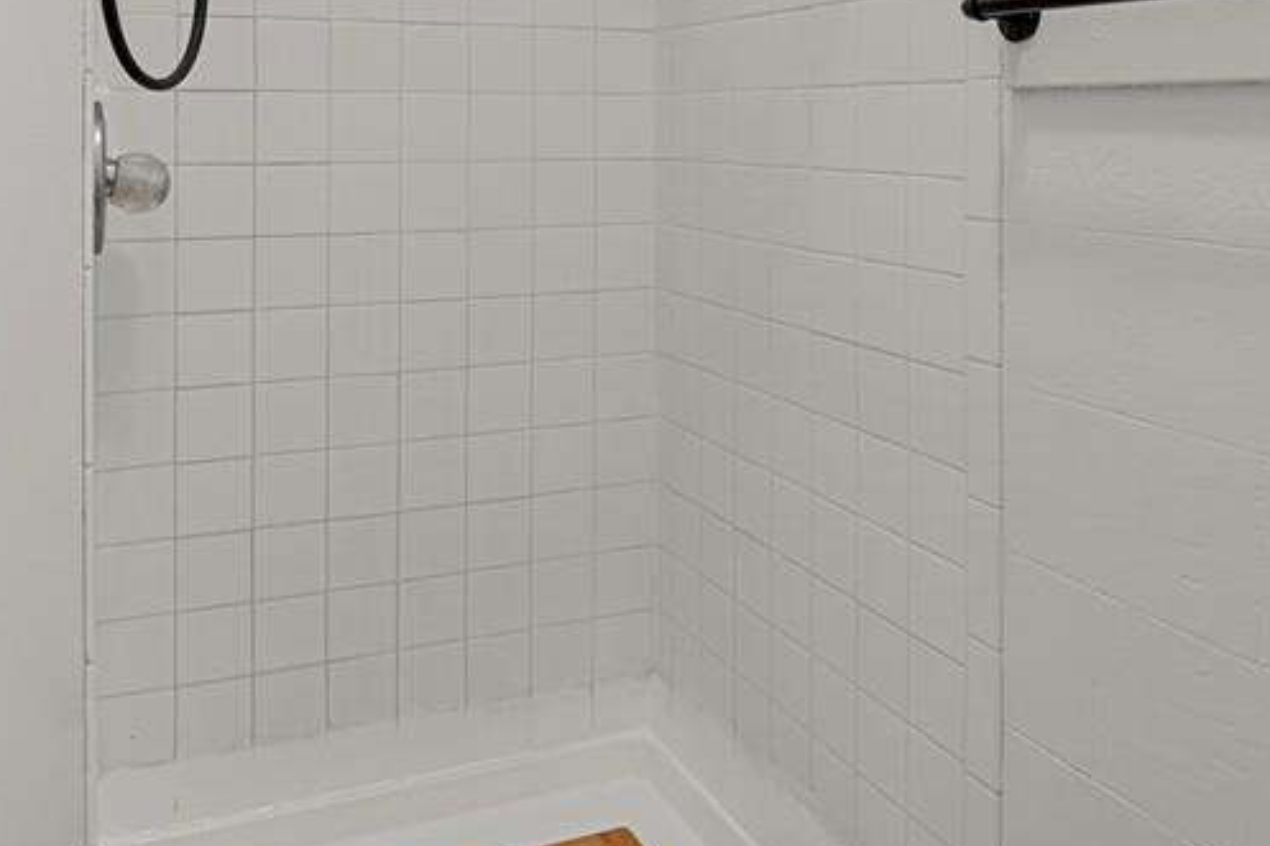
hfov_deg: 54.4
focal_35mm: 35
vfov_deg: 36.0
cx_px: 641
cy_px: 118
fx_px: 1234
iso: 10000
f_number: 8
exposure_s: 1/20
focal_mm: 17
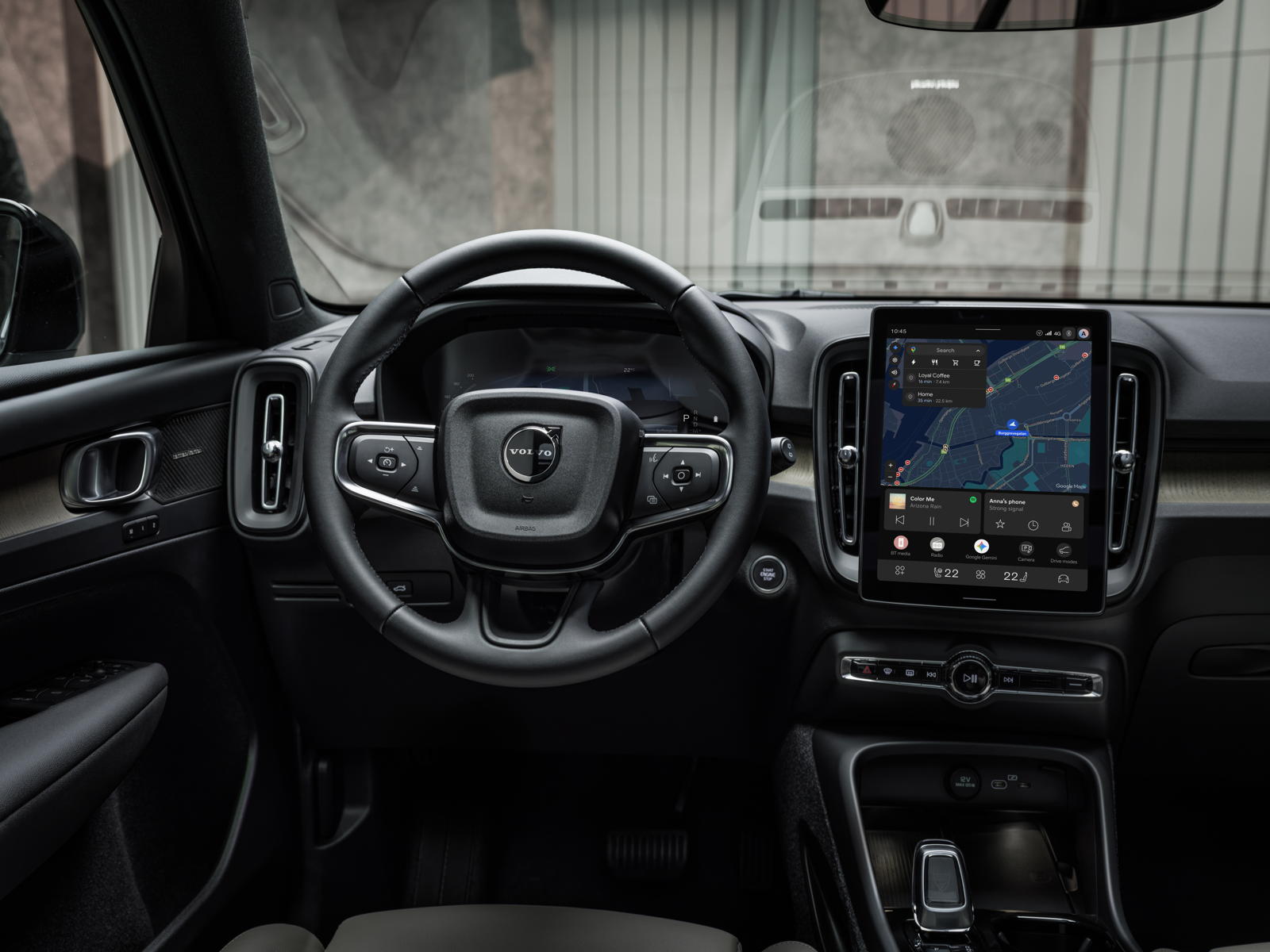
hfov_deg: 50.1
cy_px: 476
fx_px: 1357
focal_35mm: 37
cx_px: 635
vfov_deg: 38.7
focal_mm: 47.3
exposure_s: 1/2.5
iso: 640
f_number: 8
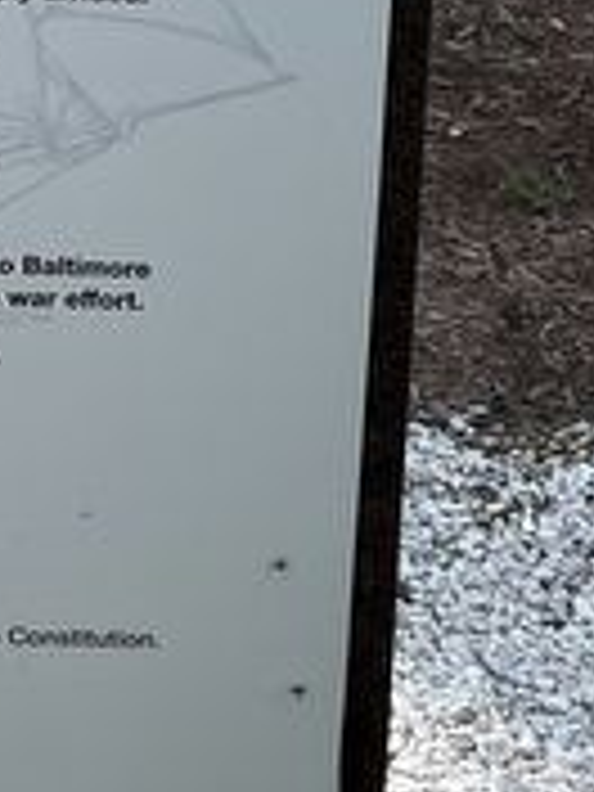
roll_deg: +0.7
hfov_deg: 12.1
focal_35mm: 118
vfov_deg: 15.3
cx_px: -234
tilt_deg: -13.6
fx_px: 2700
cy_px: -423
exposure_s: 1/766
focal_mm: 5.1
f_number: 1.6
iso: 50
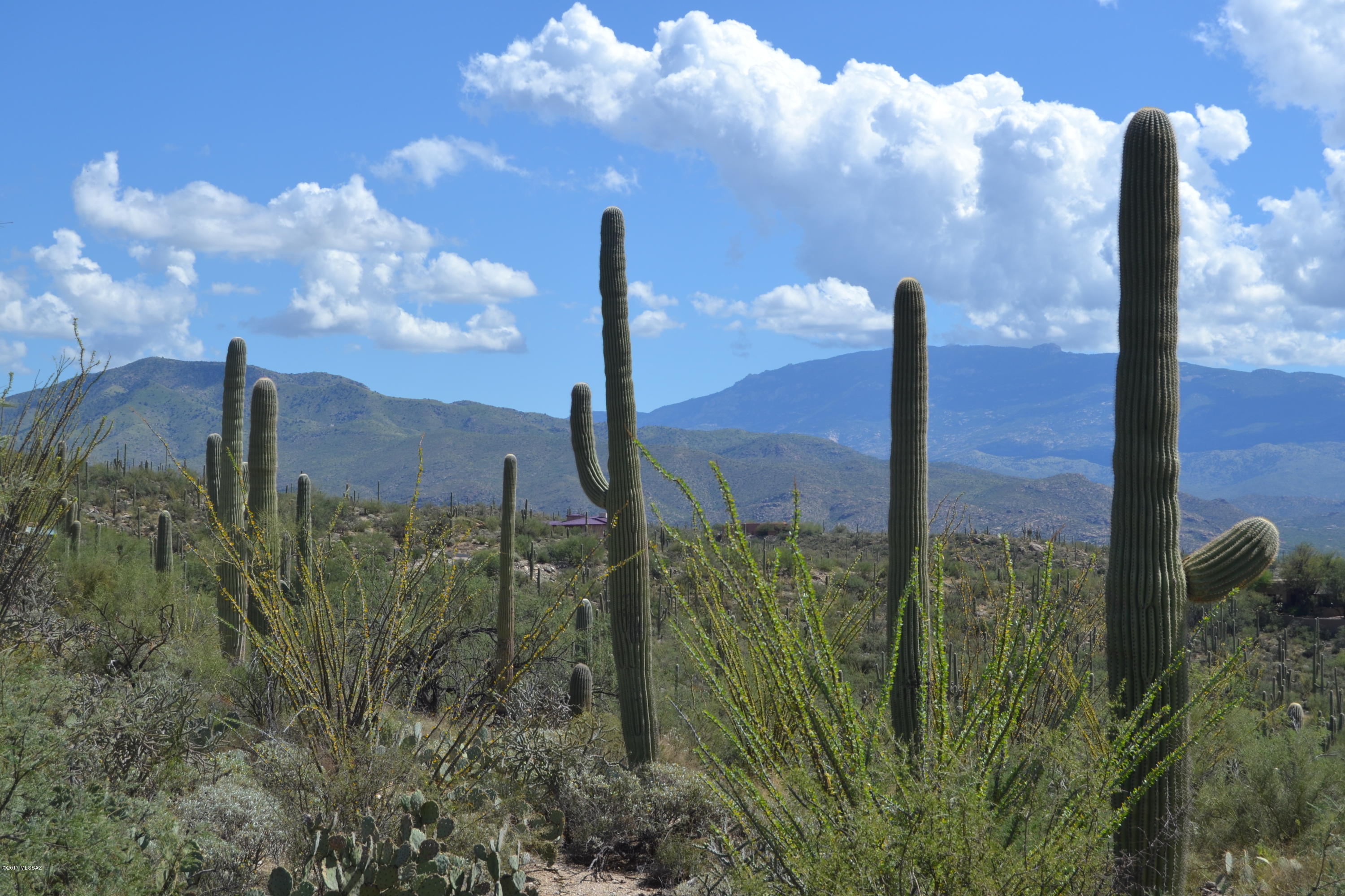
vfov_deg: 19.7
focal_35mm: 69
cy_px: 448
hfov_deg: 29.2
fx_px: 2578
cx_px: 672
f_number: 9
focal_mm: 46
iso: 100
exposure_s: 1/320
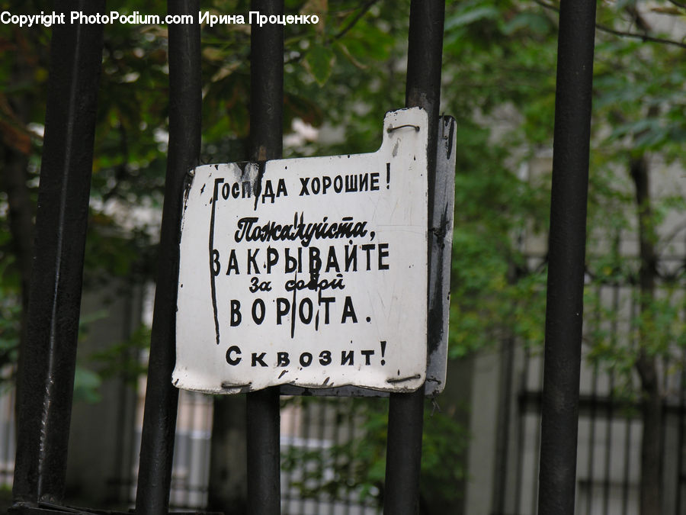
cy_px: 258
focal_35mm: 175
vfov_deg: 8.5
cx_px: 343
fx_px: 3468
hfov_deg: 11.3
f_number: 4
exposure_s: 1/30
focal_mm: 44.5
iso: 50
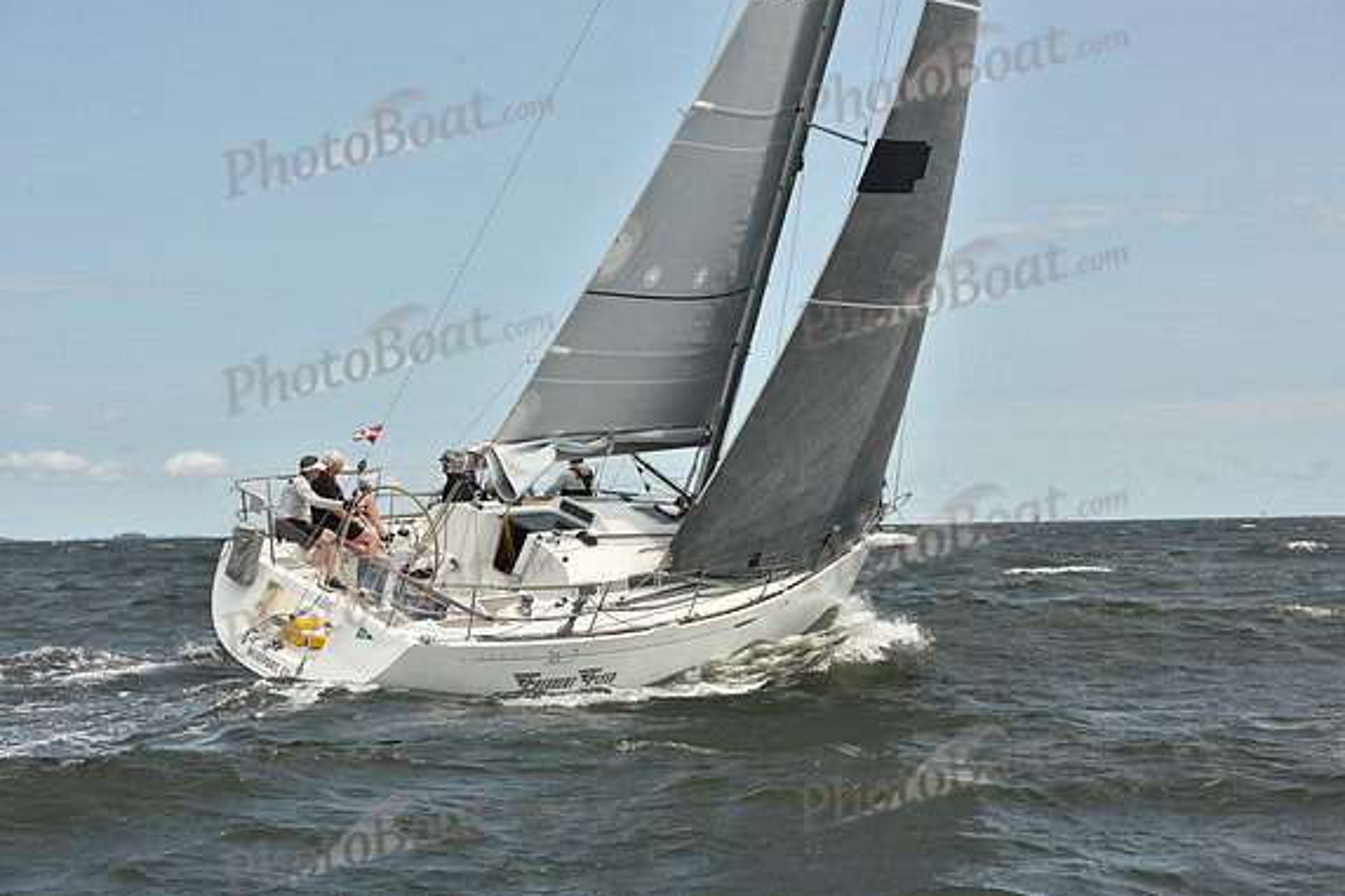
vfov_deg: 19.2
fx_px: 2652
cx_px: 677
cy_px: 443
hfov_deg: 28.5
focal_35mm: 71
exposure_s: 1/800
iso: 250
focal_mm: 70
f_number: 8
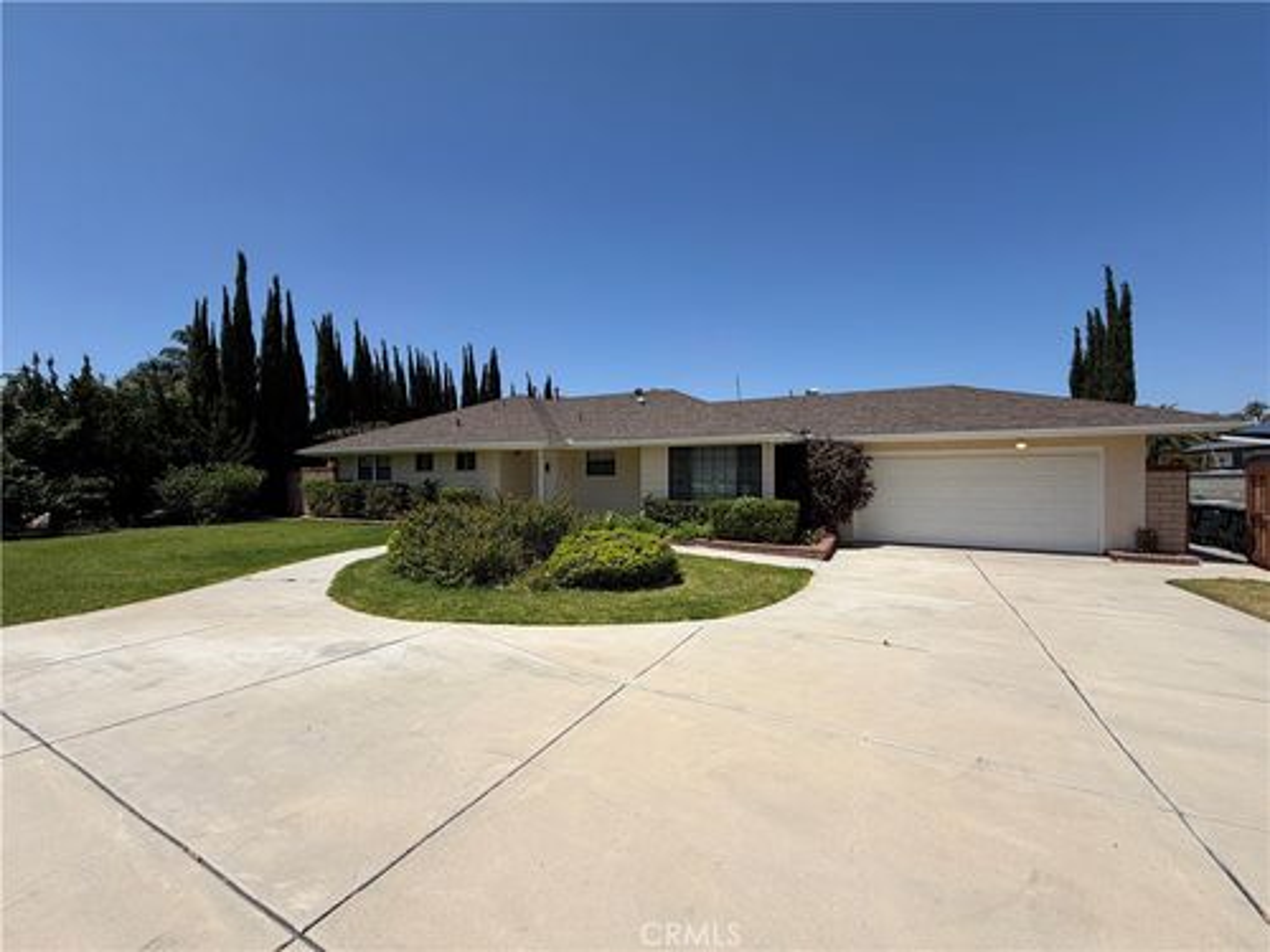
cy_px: 476
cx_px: 635
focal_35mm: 14
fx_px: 514
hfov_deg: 102.1
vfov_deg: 85.7
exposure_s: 1/1339
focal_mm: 2.22
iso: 20
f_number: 2.2
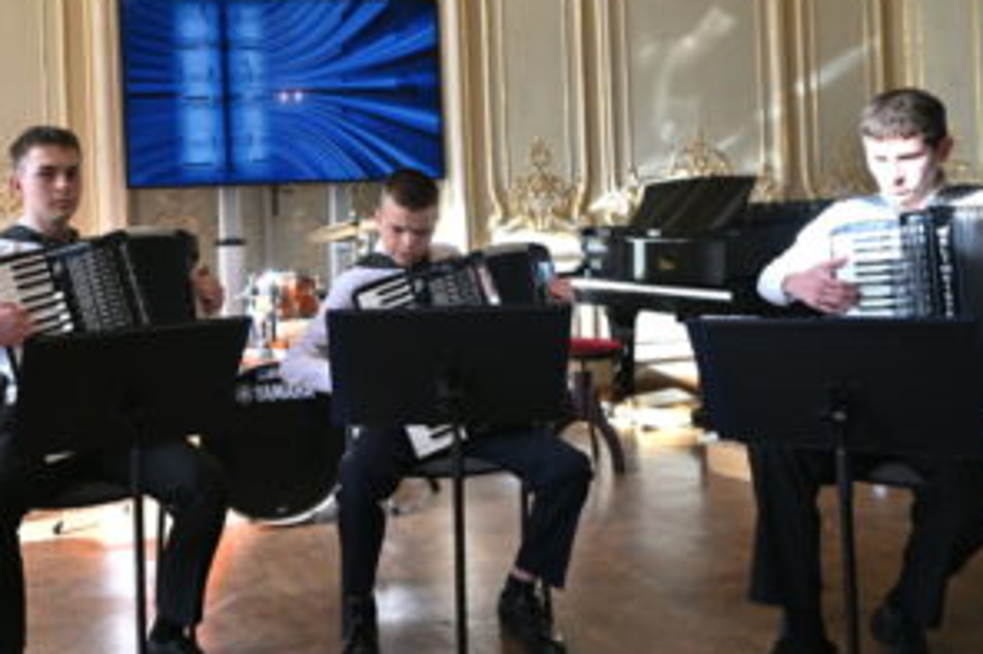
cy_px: 242
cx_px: 291
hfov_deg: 48.3
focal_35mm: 39
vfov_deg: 34.0
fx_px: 1064
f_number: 2.8
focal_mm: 24
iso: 320
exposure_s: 1/320
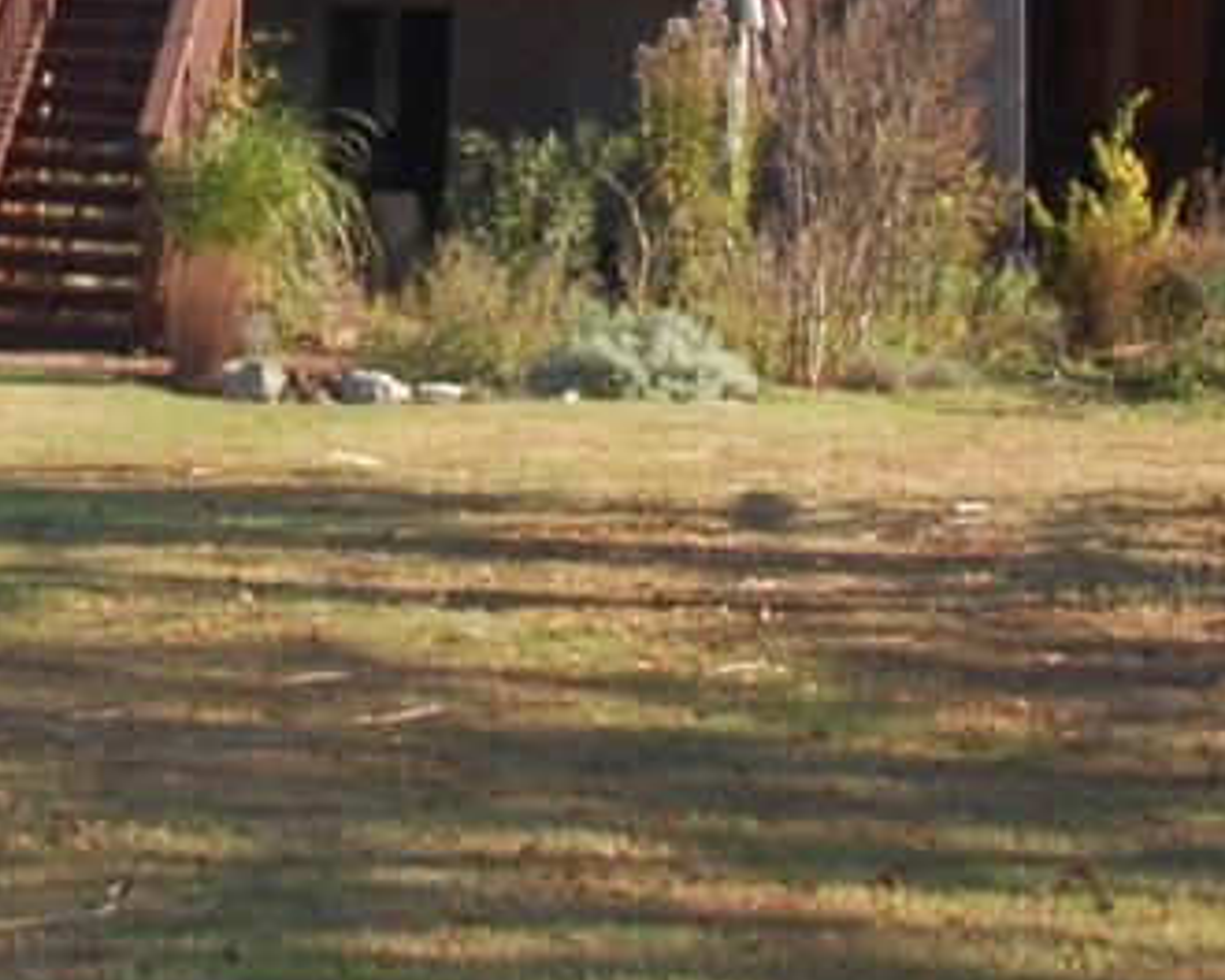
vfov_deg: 12.7
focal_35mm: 118
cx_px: 228
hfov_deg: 16.2
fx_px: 4278
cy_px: -278
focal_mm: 24
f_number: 5.6
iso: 320
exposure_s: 1/500
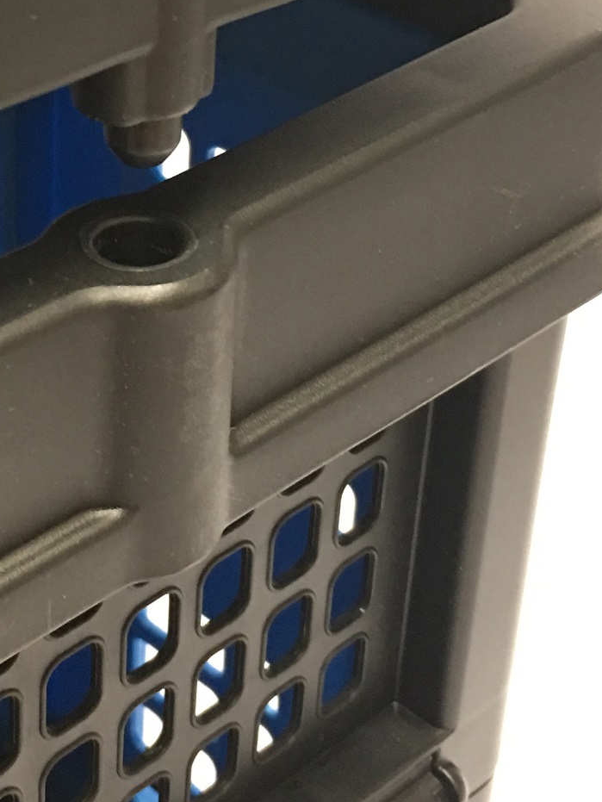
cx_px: 90
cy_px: 180
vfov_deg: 23.3
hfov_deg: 17.6
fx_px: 1923
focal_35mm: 83
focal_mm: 4.15
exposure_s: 1/10
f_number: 2.2
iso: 80
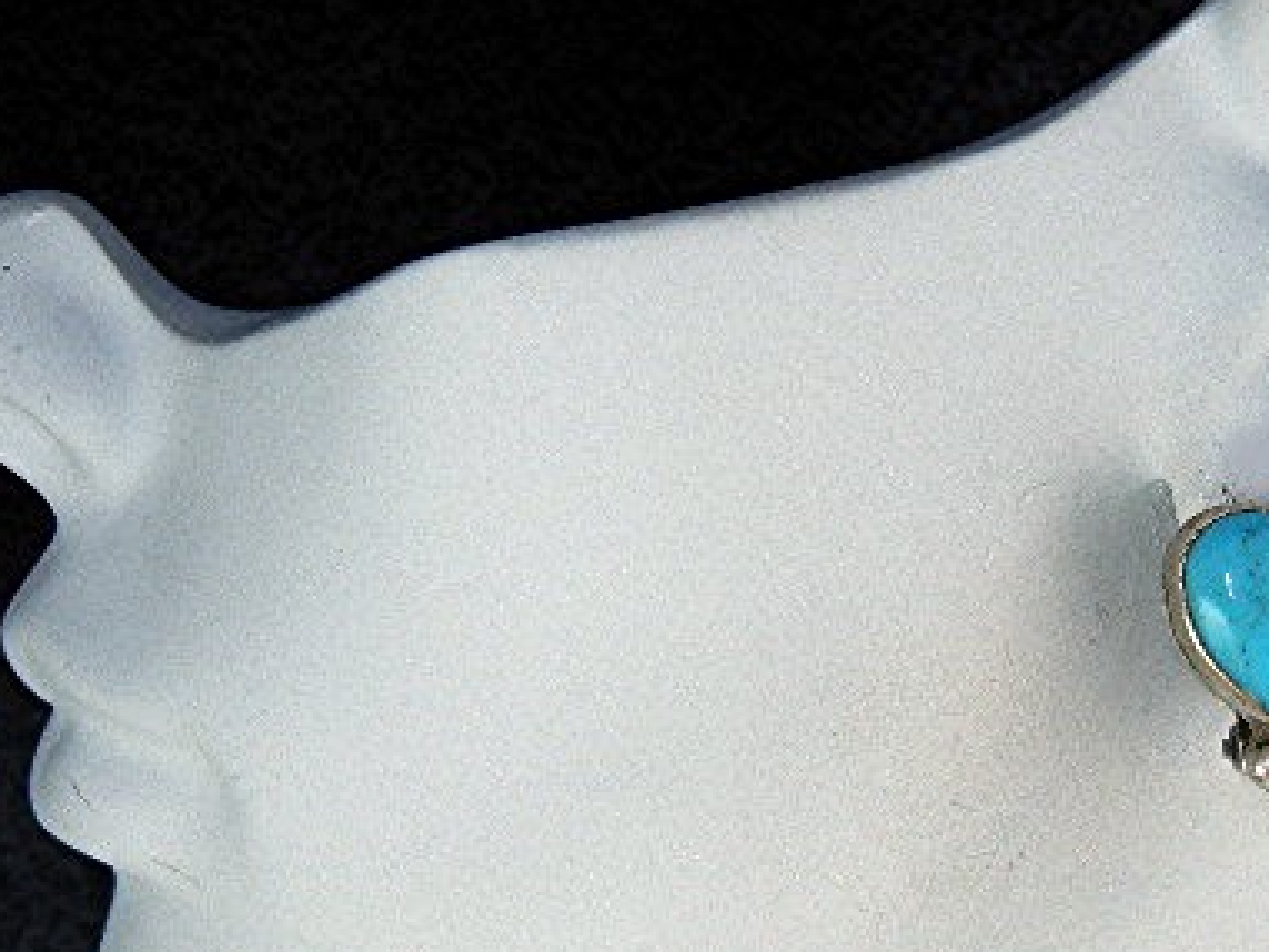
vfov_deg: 14.9
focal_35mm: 99
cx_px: 886
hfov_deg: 19.7
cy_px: 679
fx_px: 3630
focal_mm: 10.6
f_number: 4
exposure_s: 1/30.7
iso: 200
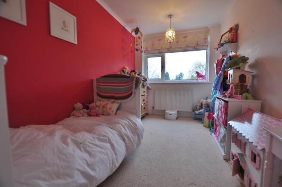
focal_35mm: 15
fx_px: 117
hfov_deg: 100.4
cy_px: 94
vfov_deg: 77.2
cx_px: 141
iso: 400
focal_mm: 10
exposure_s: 1/60
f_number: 4
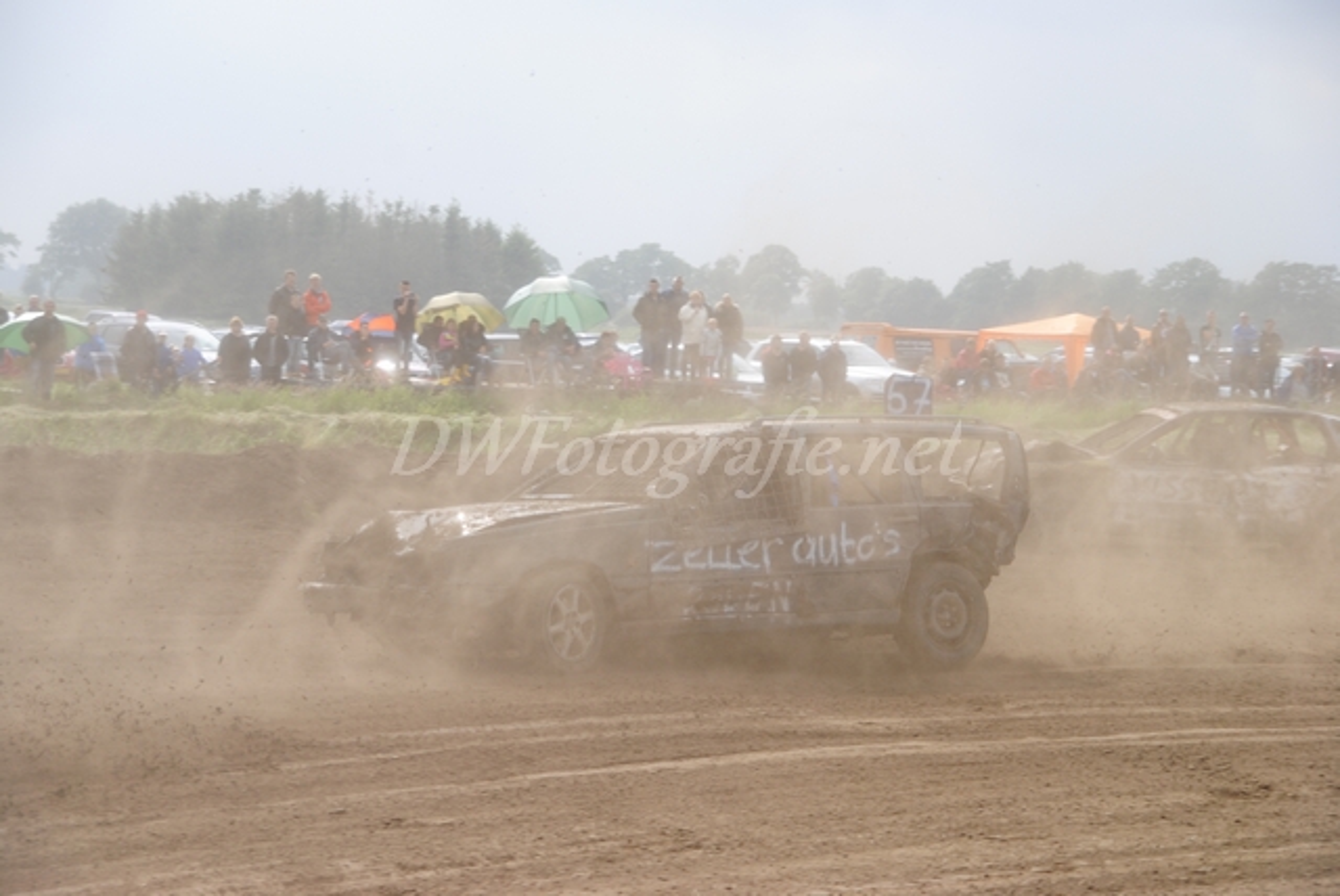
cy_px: 448
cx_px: 670
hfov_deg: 18.9
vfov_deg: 12.7
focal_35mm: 108
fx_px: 4024
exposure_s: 1/640
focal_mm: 72
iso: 200
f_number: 5.3
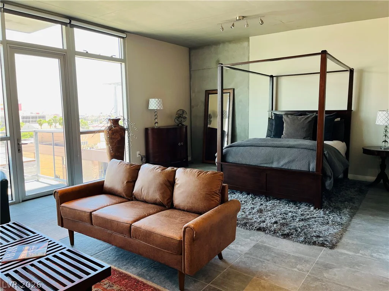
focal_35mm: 26
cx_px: 194
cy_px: 146
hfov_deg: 67.3
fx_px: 292
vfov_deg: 53.1
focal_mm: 5.1
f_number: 1.6
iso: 100
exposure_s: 1/120
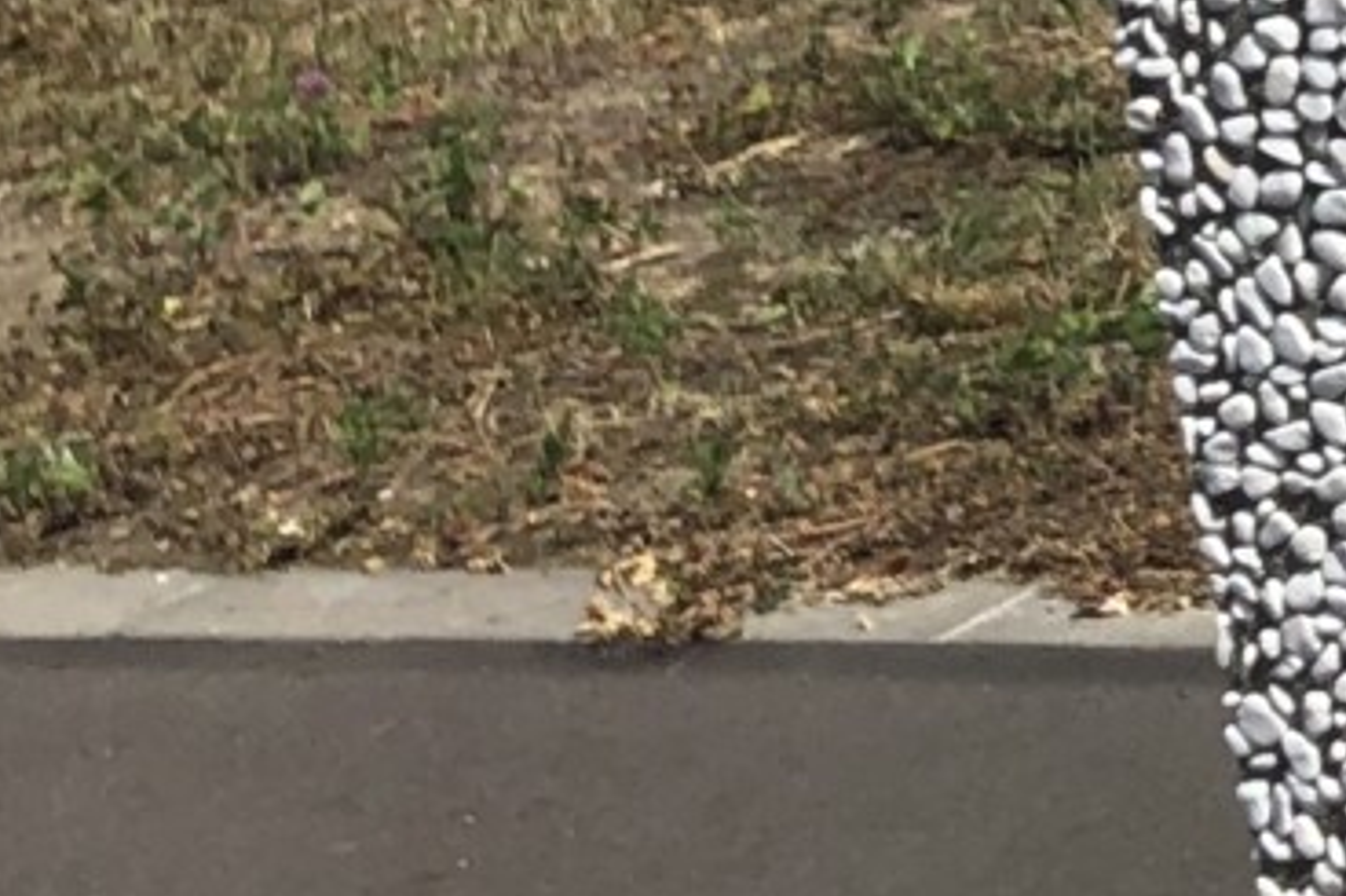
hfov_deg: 11.2
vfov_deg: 9.0
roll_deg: +4.8
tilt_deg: -10.0
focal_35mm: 152
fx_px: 5680
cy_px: 22
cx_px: 3296
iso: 25
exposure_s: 1/3205
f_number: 1.8
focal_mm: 3.99
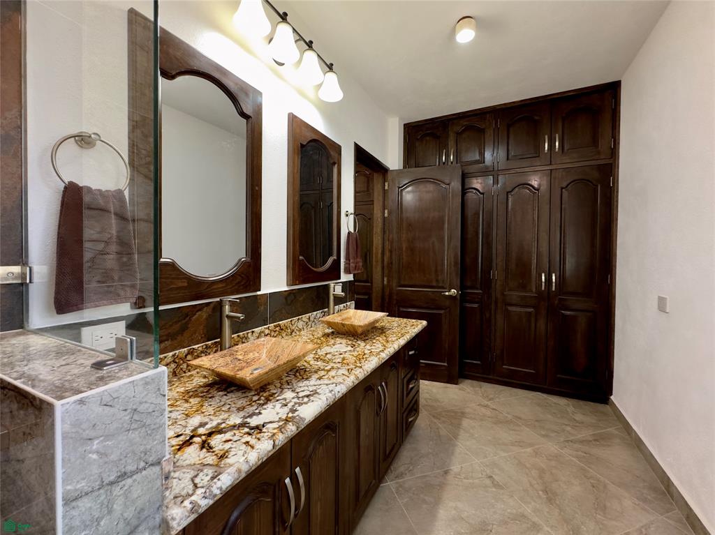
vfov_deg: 85.6
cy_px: 268
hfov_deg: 102.1
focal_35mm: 14
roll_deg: -1.0
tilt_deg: -2.8
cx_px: 358
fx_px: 289
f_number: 2.2
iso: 200
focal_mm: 2.22
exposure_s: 1/60
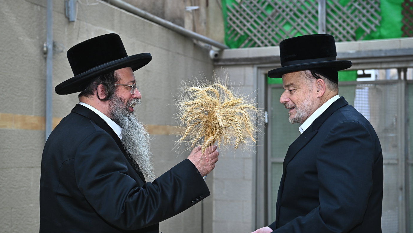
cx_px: 206
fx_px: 646
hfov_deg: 35.4
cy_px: 133
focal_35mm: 59
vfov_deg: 20.4
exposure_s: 1/160
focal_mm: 56
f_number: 4
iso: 1000
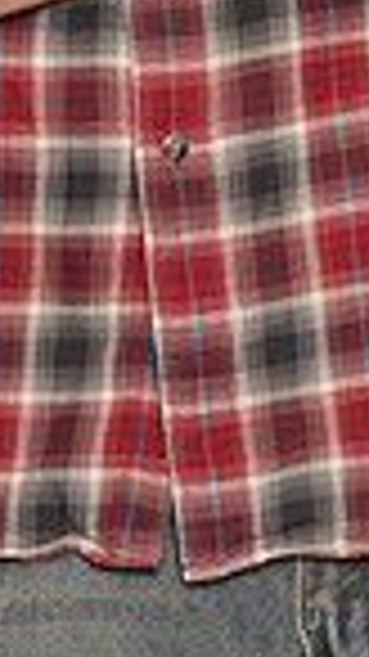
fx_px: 7662
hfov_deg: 2.8
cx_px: 155
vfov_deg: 4.8
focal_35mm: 440
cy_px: -594
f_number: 4
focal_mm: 106
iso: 125
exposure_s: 1/100
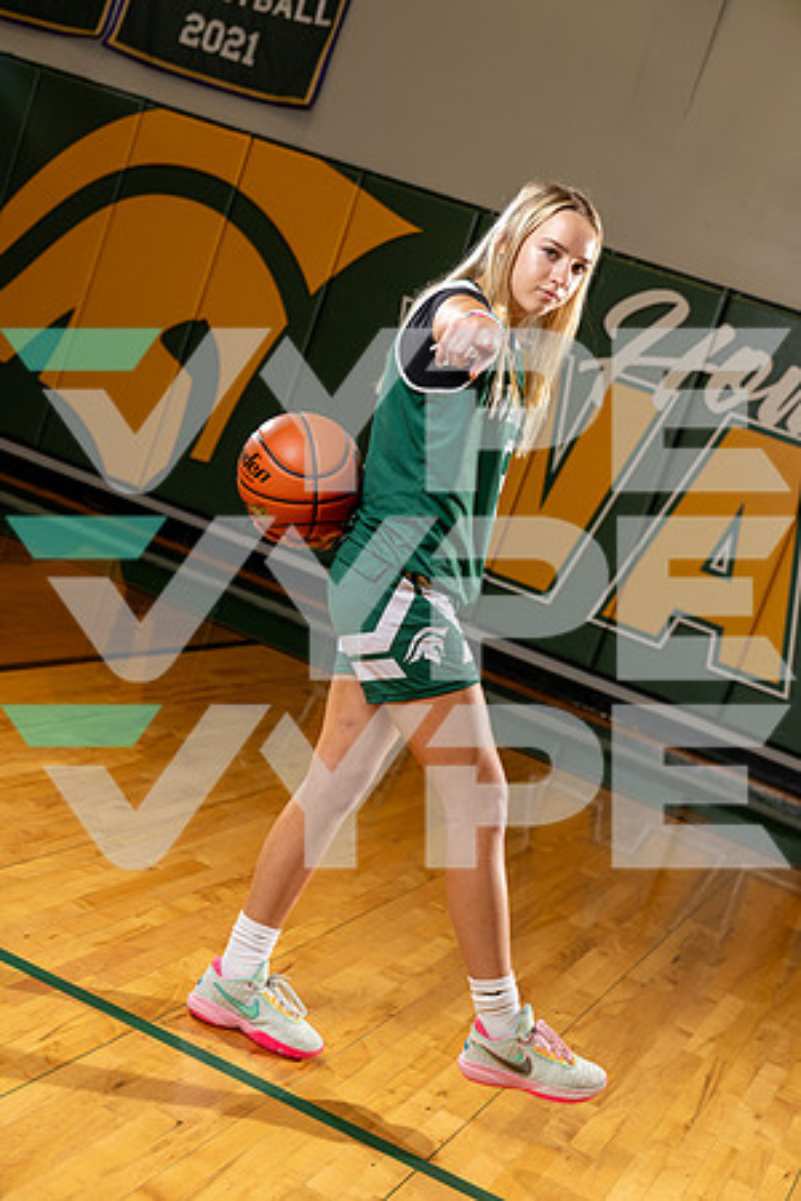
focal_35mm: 54
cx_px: 400
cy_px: 600
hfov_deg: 25.1
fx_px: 1802
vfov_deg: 36.9
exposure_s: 1/250
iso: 250
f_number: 4
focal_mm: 54
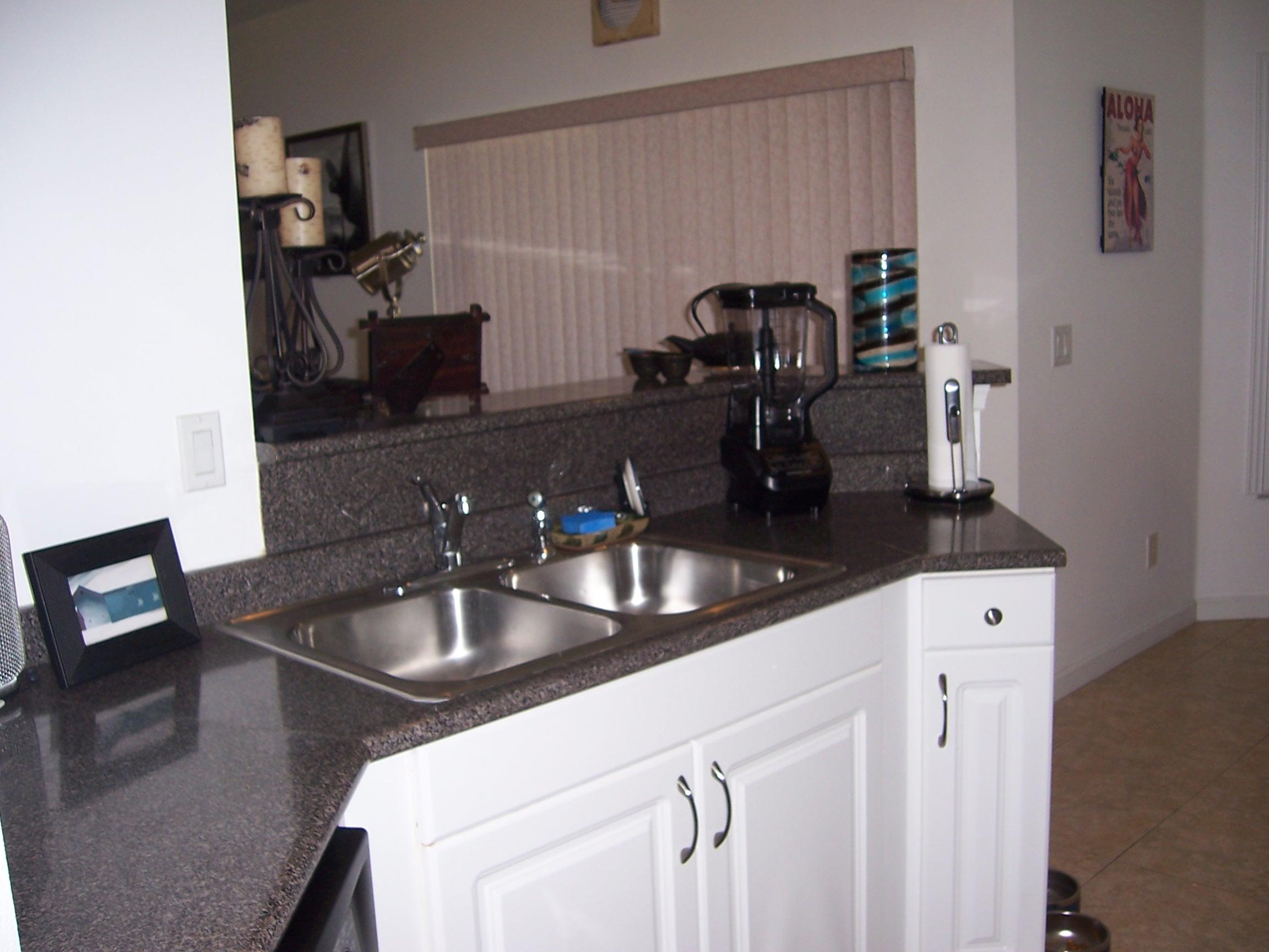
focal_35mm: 36
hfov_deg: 51.4
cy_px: 476
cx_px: 634
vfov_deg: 39.7
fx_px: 1320
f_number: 3
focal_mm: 6
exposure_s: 1/60
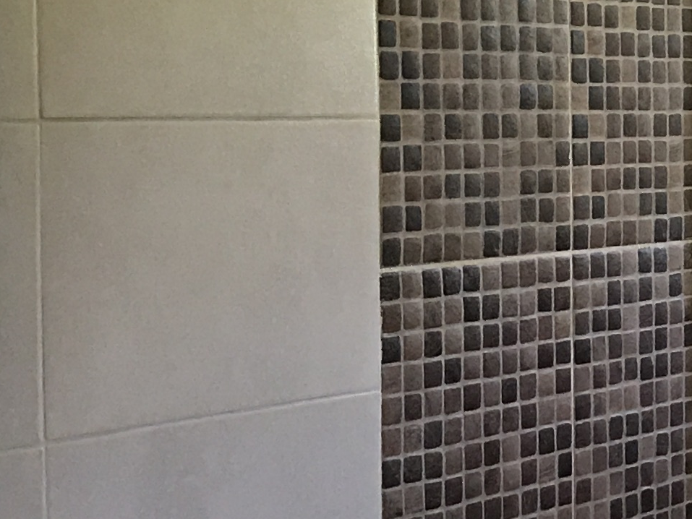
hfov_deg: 15.7
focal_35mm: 118
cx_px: 958
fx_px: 2359
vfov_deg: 12.6
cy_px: 213
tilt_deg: -2.4
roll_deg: +0.1
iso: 64
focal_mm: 3.99
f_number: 1.8
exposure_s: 1/15
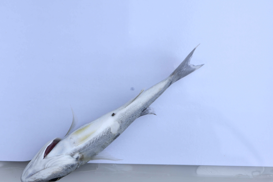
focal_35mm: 126
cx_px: 136
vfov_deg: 10.9
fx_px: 955
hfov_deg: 16.3
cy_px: 91
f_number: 14
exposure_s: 1/100
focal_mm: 105
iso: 640
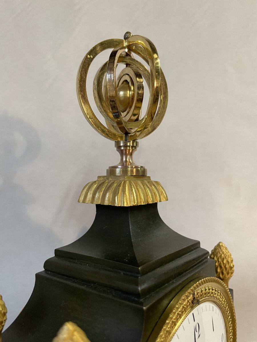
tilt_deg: -0.4
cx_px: 128
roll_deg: +0.5
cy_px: 171
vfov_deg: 67.3
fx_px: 257
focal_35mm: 26
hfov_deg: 53.1
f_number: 1.6
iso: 160
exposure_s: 1/50
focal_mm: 4.2
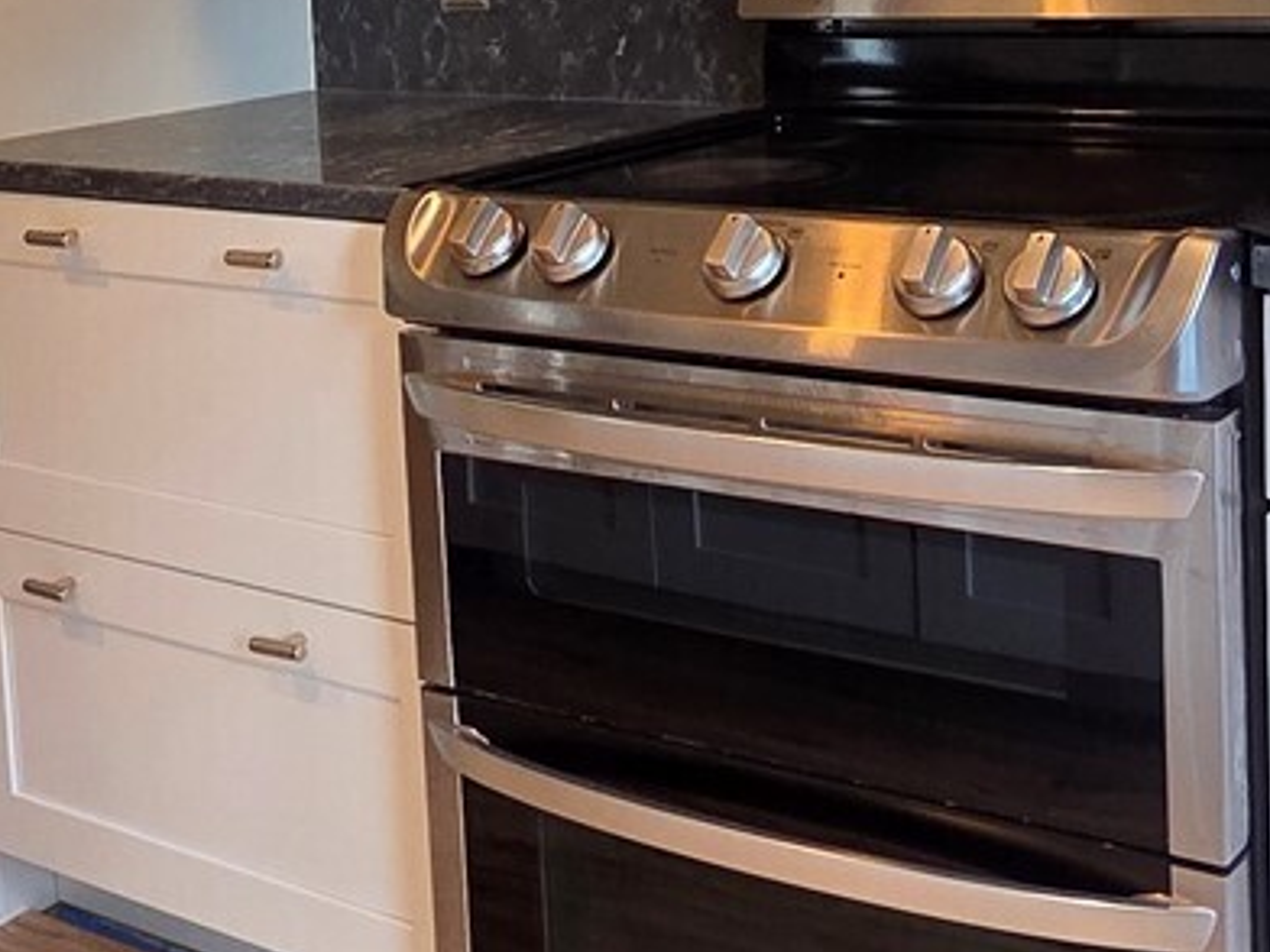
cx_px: 771
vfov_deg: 26.4
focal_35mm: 53
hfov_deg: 36.0
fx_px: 1944
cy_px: 55
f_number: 2.2
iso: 200
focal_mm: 2.2
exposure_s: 1/120
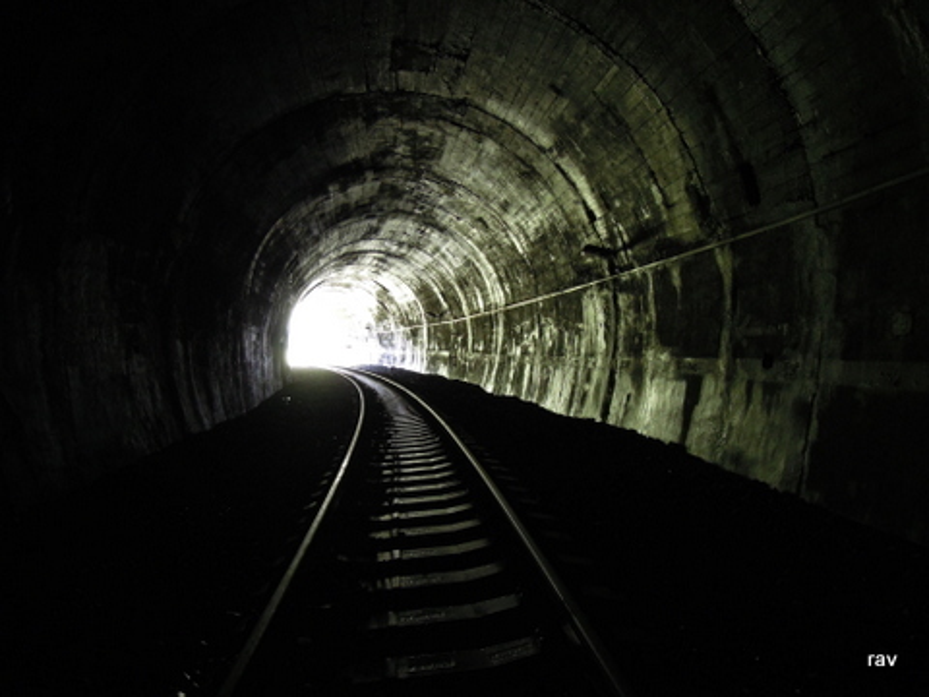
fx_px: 644
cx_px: 464
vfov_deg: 56.8
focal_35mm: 24
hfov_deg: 71.6
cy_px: 348
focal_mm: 4.3
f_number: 2.8
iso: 400
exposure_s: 1/15
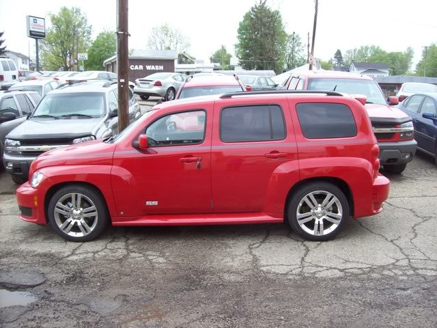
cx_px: 218
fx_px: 454
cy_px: 164
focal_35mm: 36
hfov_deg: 51.4
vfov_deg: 39.7
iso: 80
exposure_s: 1/147
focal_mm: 6
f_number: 2.7
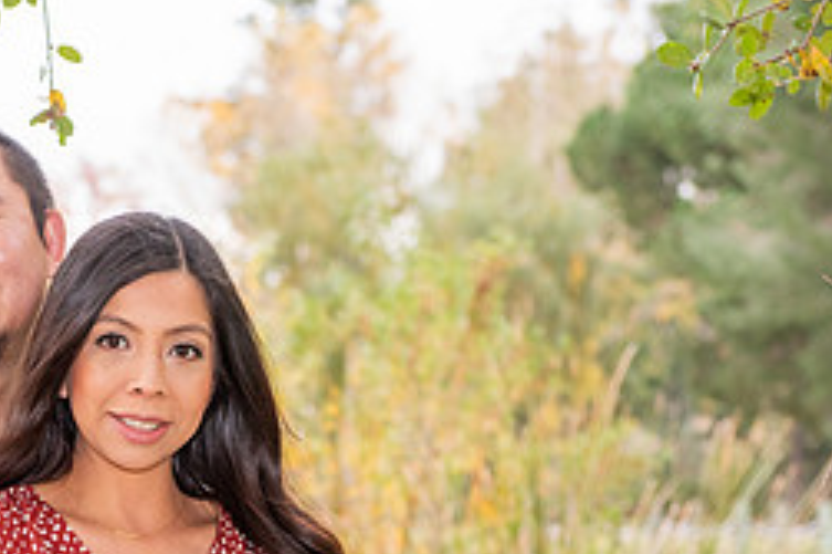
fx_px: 3741
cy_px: 639
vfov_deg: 8.4
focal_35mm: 162
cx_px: 212
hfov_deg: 12.7
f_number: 5
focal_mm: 70
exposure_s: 1/125
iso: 800
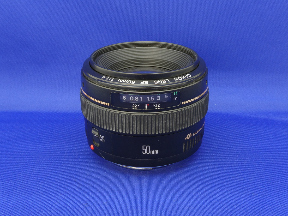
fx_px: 391
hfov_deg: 40.4
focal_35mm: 47
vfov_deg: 30.9
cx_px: 144
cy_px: 108
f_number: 8
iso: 200
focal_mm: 8.4
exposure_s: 1
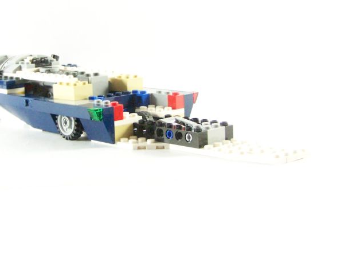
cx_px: 128
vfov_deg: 23.5
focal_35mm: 62
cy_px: 76
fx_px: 645
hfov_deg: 31.0
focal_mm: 6.3
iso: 400
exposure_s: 1/60
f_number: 3.6
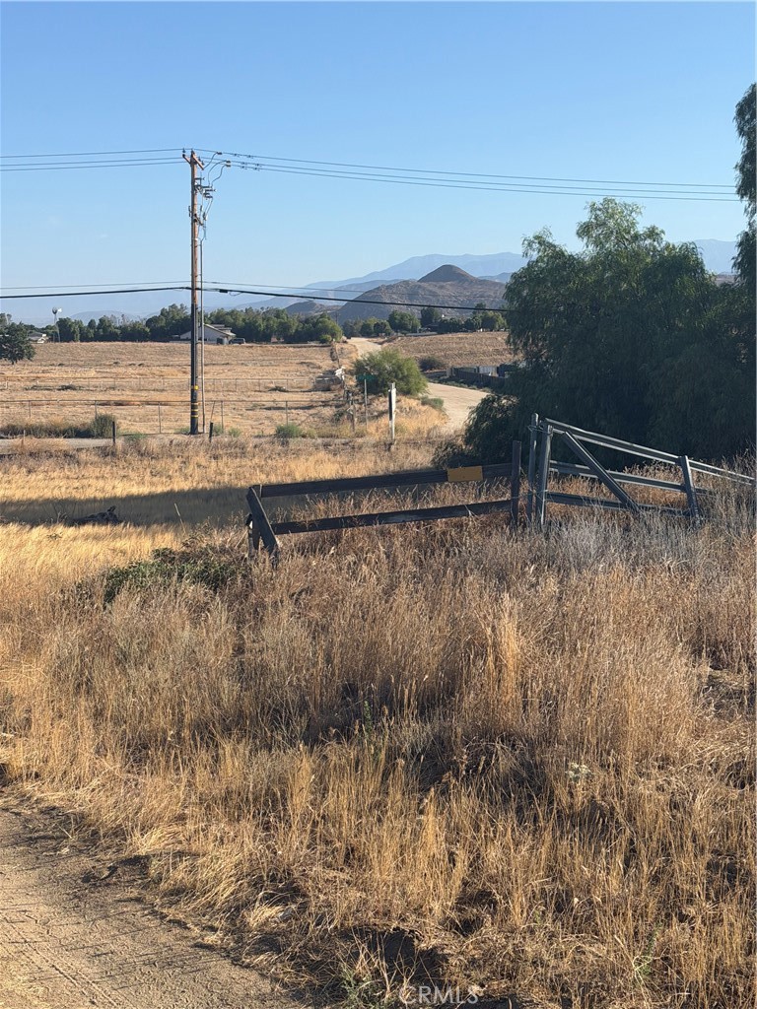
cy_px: 504
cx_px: 378
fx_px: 1400
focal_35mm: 48
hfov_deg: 30.3
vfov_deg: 39.7
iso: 64
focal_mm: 6.76
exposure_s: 1/3891
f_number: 1.78
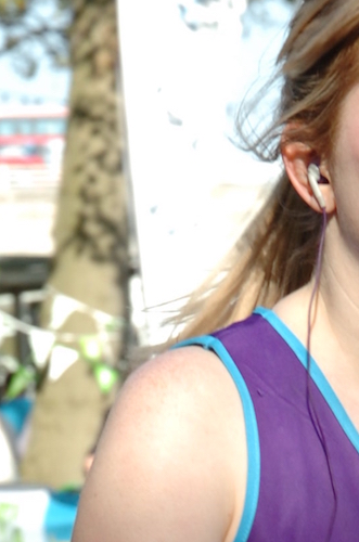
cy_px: 672
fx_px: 5103
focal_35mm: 340
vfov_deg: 6.0
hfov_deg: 4.0
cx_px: 348
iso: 400
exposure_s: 1/250
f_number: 9
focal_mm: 75
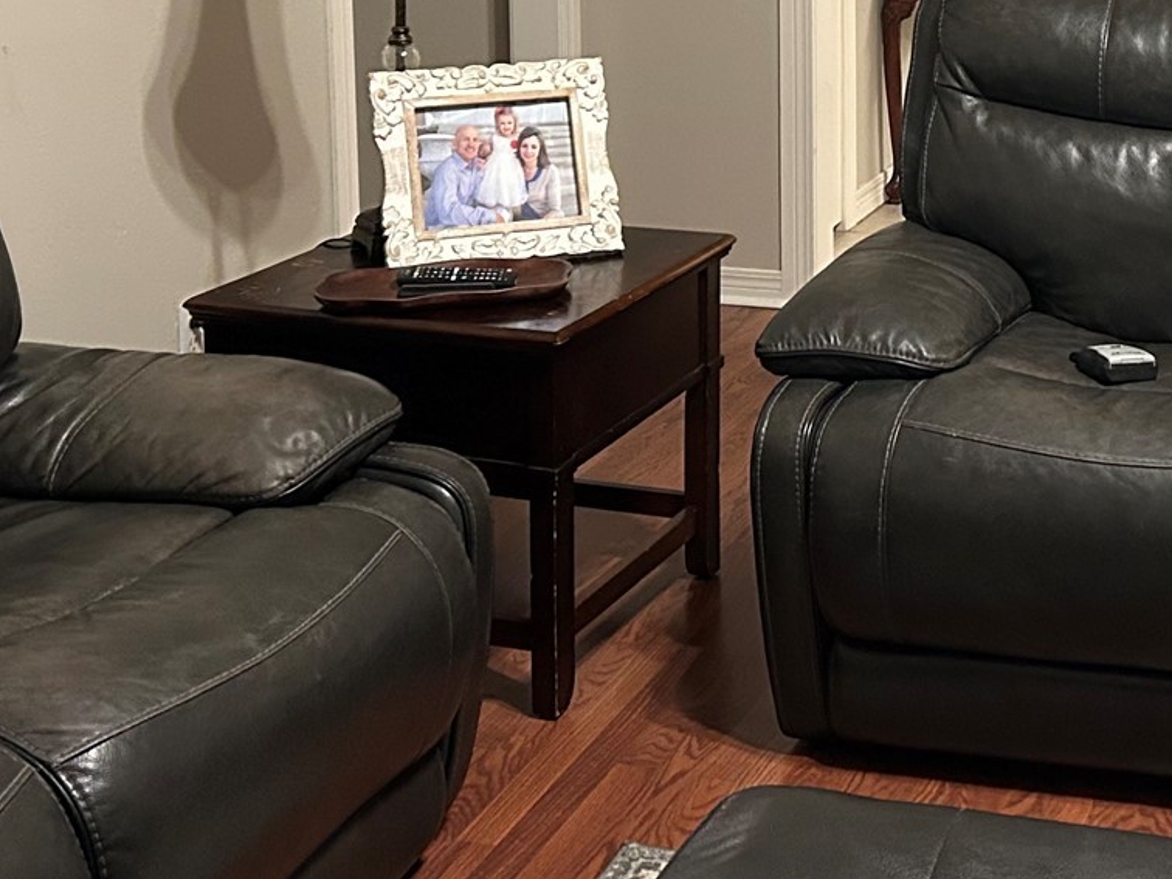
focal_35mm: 66
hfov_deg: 28.7
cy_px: -70
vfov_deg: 21.2
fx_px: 2235
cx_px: 955
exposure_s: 1/40
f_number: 1.5
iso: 500
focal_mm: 5.7
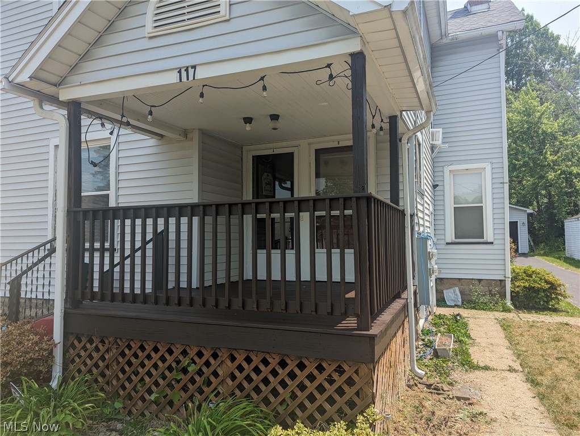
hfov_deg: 71.5
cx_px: 290
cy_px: 218
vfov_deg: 56.9
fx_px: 403
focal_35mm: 24
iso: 35
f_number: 1.85
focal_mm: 6.81
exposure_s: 1/951
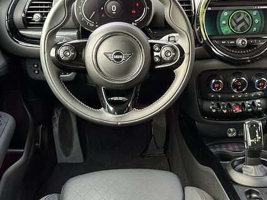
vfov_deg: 23.5
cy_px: 73
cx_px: 147
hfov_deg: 31.2
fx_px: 478
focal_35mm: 62
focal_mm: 6.76
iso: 400
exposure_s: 1/34
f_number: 1.78
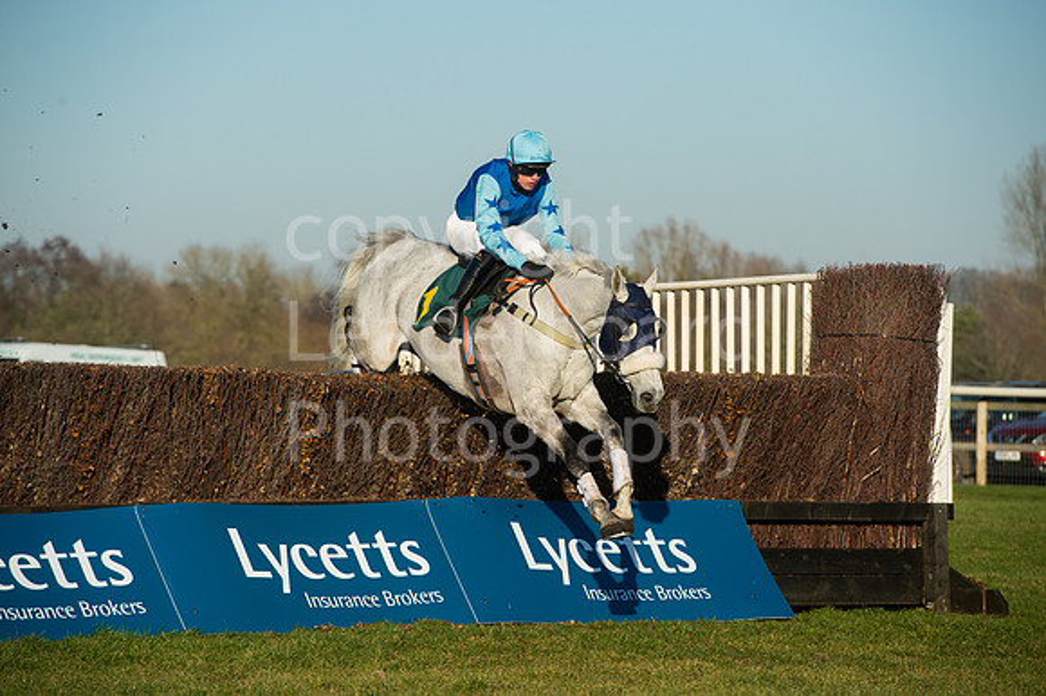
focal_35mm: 195
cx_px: 523
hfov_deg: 10.6
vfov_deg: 7.0
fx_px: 5662
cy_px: 348
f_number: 6.3
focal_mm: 195
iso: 500
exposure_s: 1/3200
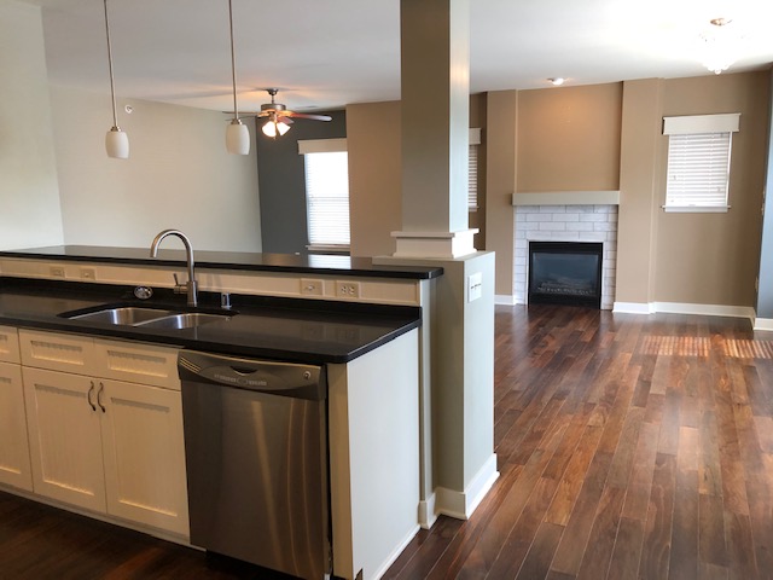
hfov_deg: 63.4
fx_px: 625
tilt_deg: -6.7
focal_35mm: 28
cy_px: 290
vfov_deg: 49.7
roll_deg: +1.6
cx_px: 386
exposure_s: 1/30
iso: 25
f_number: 1.8
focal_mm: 4
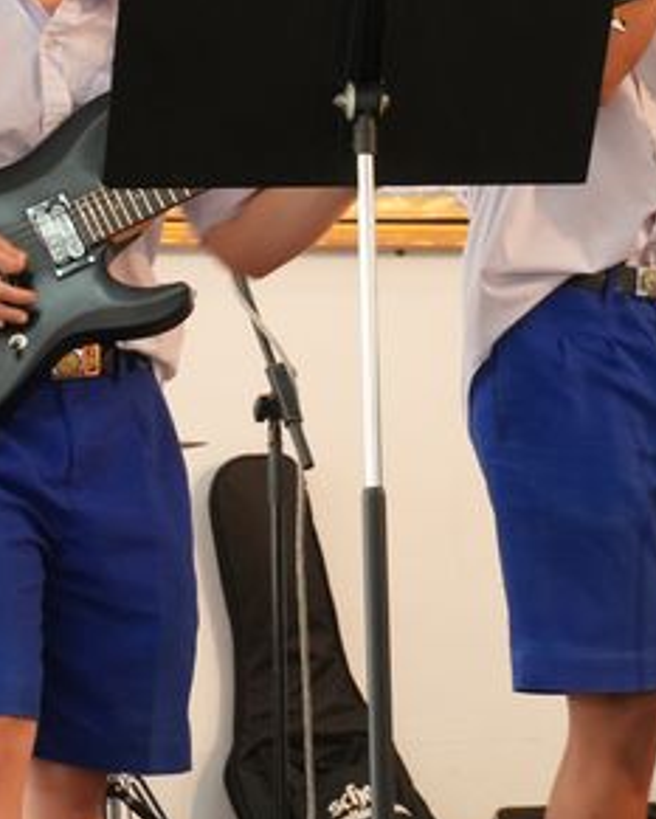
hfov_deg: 9.3
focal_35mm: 167
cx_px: 217
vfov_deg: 11.5
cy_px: 158
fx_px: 4051
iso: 1250
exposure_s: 1/30
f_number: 5.6
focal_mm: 46
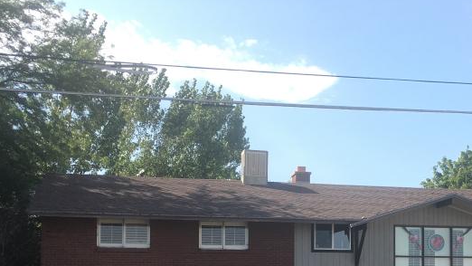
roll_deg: +0.0
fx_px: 776
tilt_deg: +2.0
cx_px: 375
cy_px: 266
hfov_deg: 32.9
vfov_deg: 18.9
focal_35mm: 62
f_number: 2.2
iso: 25
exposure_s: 1/732
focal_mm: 4.15
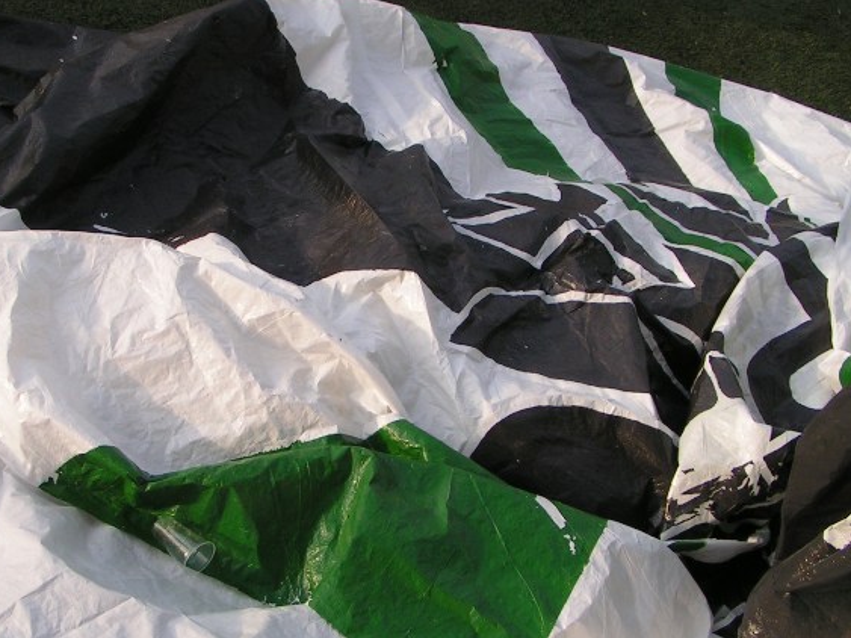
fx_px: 1327
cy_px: 321
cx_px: 320
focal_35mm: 54
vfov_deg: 27.0
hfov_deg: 35.4
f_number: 5
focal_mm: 5.8
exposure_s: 1/200
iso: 50
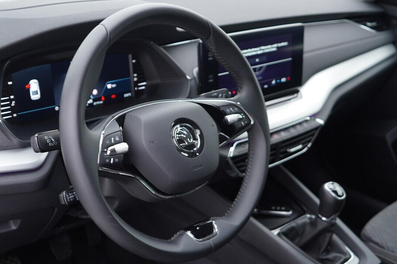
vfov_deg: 28.0
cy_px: 158
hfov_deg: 41.0
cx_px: 166
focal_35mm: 48
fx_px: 529
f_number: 2.8
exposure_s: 1/40
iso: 160
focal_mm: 24
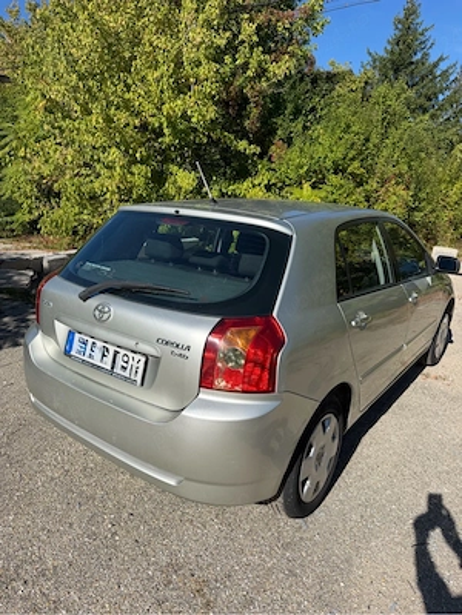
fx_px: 427
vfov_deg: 71.6
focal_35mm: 24
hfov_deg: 56.8
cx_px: 231
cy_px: 308
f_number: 1.78
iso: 100
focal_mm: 6.76
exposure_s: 1/6173
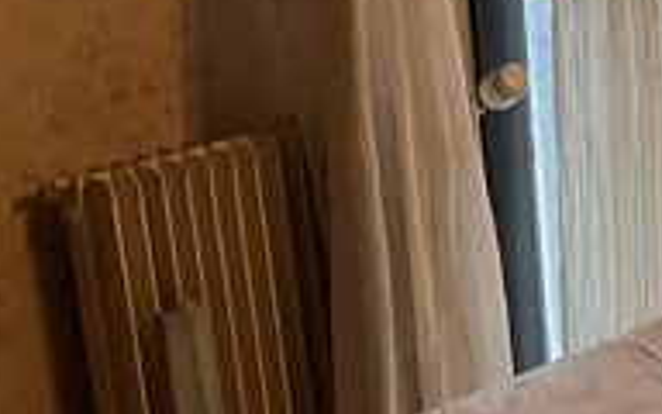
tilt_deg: -9.2
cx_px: 1241
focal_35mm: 115
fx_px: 2075
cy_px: 100
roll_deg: +0.4
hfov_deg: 15.3
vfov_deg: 11.4
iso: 200
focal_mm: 5.1
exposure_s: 1/50
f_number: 1.6
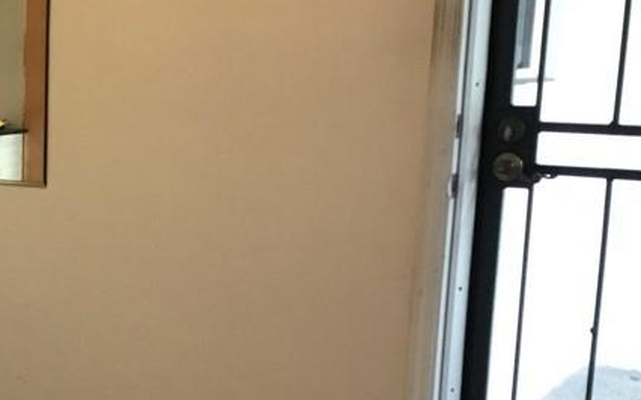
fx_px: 1380
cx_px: -116
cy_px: 323
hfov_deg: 23.9
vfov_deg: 16.4
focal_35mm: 79
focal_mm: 3.3
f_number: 2.4
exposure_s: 1/30
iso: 160
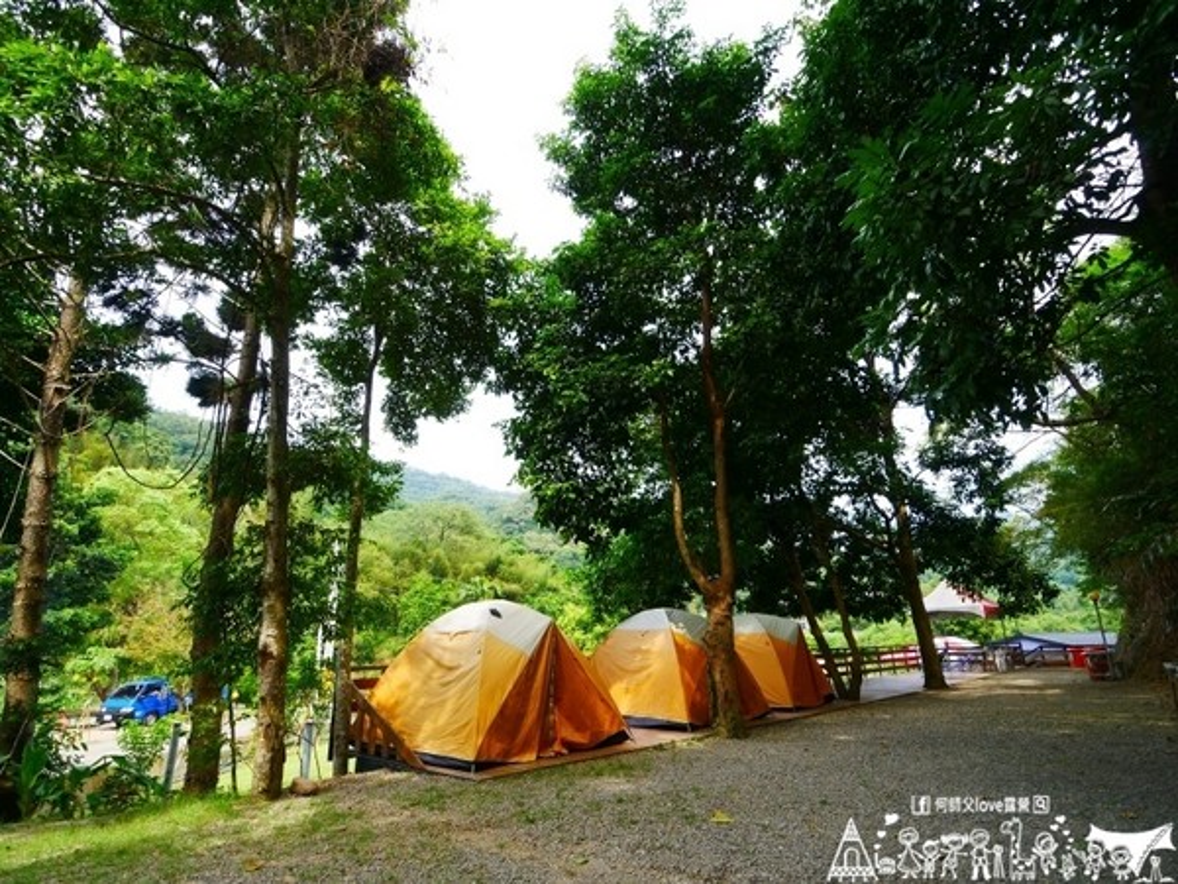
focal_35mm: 18
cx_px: 589
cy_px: 442
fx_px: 613
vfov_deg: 71.6
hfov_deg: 87.8
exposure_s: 1/80
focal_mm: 9
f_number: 4
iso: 200
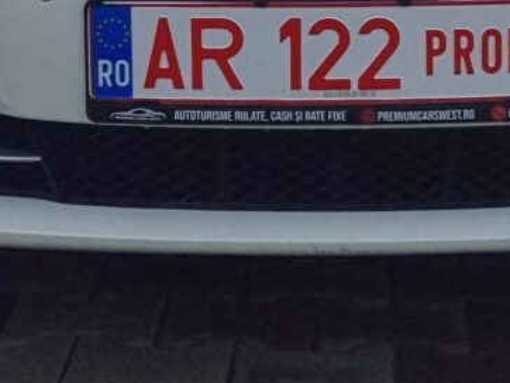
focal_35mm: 106
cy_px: -373
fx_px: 1563
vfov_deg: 12.4
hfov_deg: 18.5
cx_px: 303
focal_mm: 6.7
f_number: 1.8
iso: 50
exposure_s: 1/3232
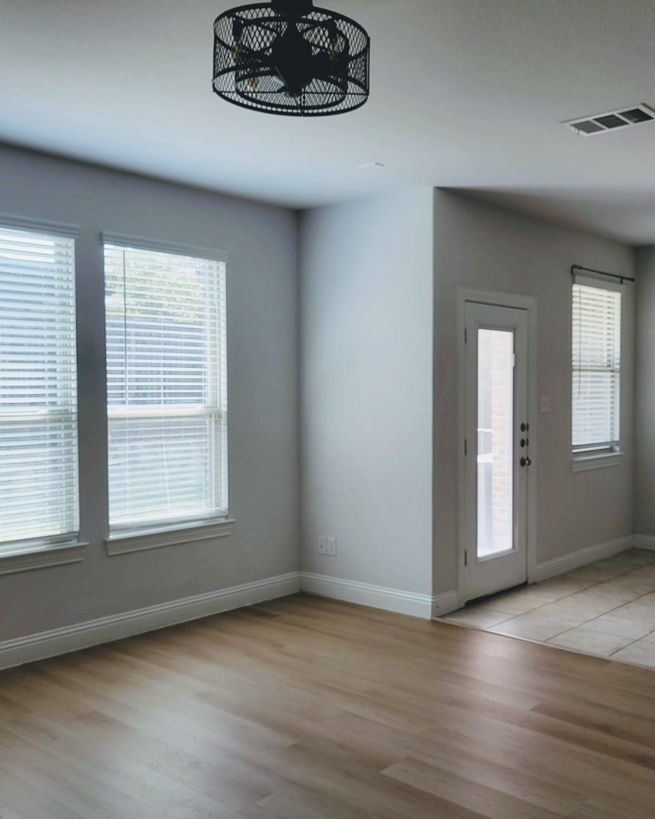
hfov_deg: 43.1
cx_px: 398
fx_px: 824
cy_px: 410
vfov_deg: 52.8
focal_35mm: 34
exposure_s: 1/120
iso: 50
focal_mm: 5.4
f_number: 1.8
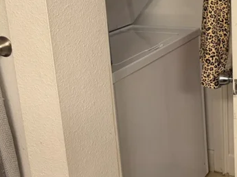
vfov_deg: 26.6
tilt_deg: -11.1
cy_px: 3
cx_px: 251
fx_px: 356
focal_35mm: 52
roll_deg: +1.5
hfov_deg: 33.0
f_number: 1.78
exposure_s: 1/120
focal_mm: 6.76
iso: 200
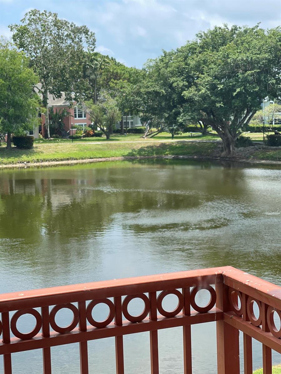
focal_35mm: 64
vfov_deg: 30.3
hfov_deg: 22.9
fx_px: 693
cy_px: 187
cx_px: 140
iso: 32
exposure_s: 1/723
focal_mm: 7.5
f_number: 2.2
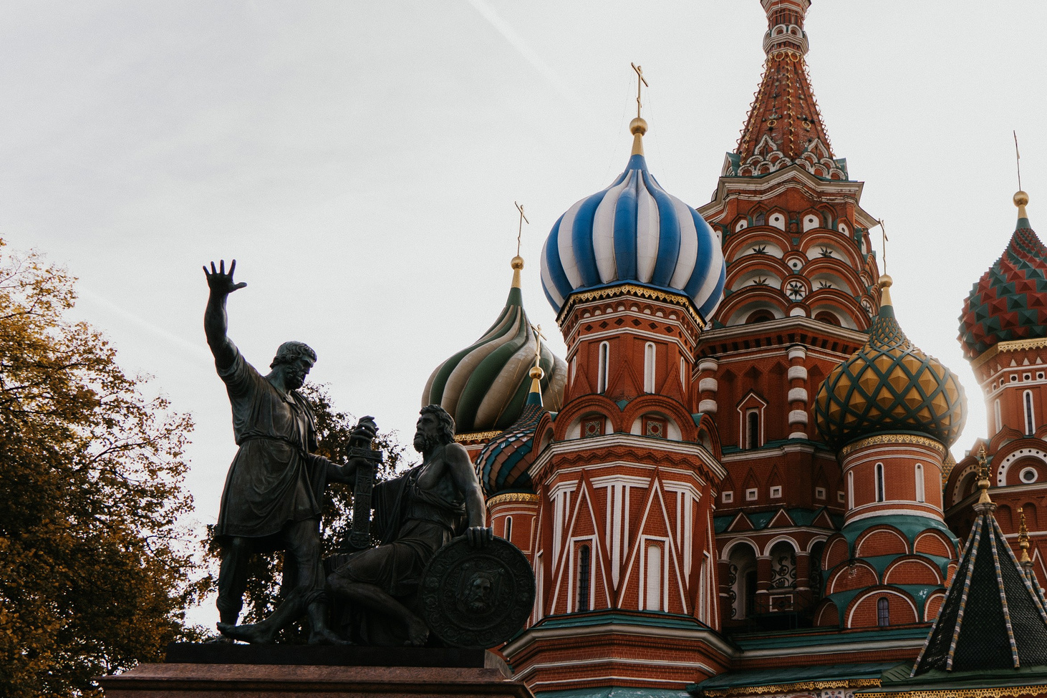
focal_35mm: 43
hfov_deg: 44.3
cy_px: 516
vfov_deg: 30.7
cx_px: 751
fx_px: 1251
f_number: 4
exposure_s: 1/320
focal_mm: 24
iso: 100
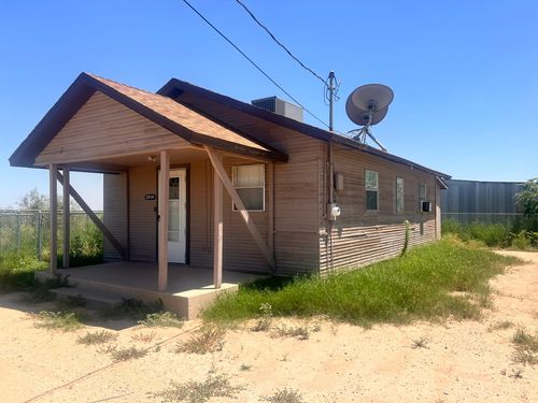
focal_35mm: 26
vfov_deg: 53.1
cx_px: 269
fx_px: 404
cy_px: 202
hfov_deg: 67.3
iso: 50
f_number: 1.5
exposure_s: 1/3968
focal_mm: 5.7
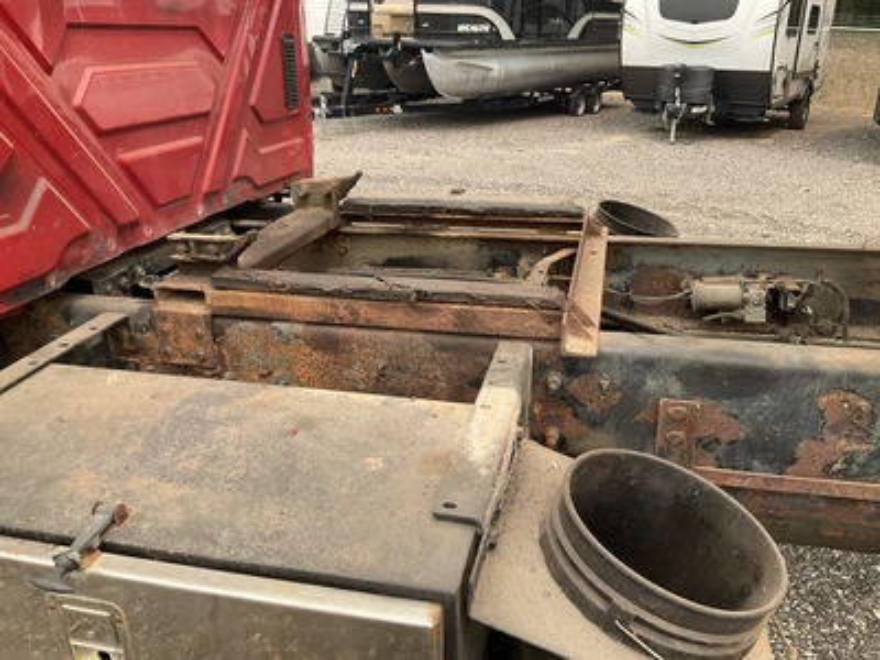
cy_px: 330
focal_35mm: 29
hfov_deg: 61.7
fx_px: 737
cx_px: 440
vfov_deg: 48.2
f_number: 1.8
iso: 25
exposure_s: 1/495
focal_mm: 3
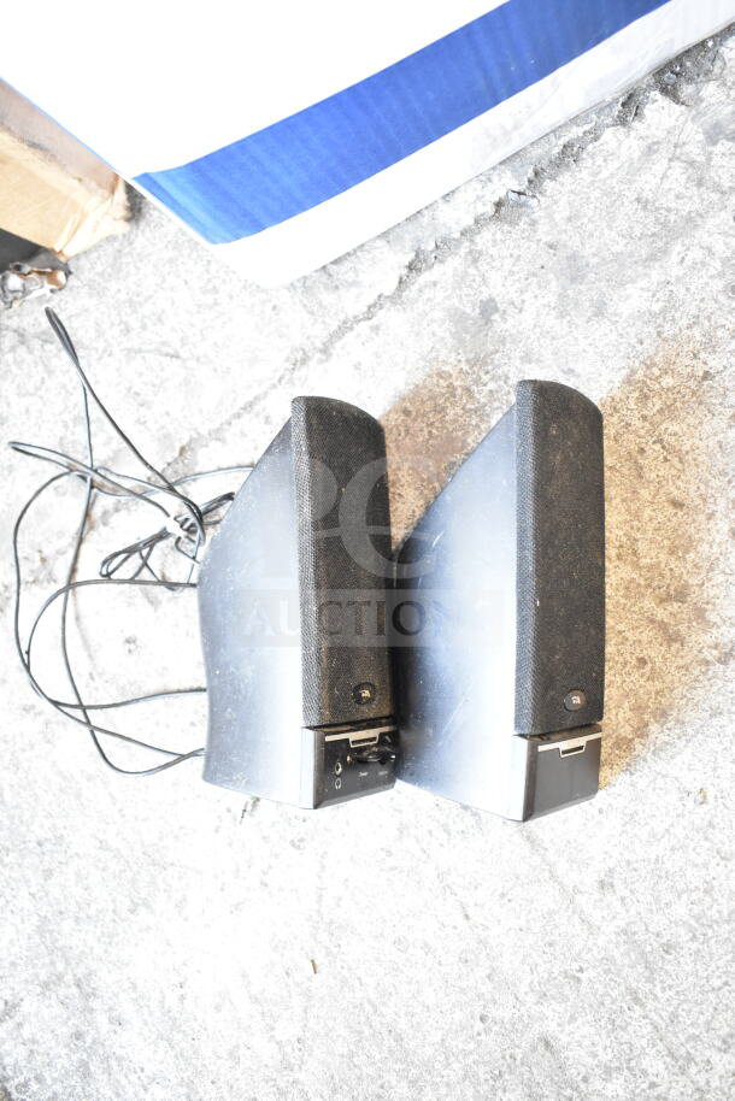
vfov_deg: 53.1
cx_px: 368
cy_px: 550
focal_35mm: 36
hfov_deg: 36.9
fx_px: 1102
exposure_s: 1/40
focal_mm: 24
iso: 2200
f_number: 3.8
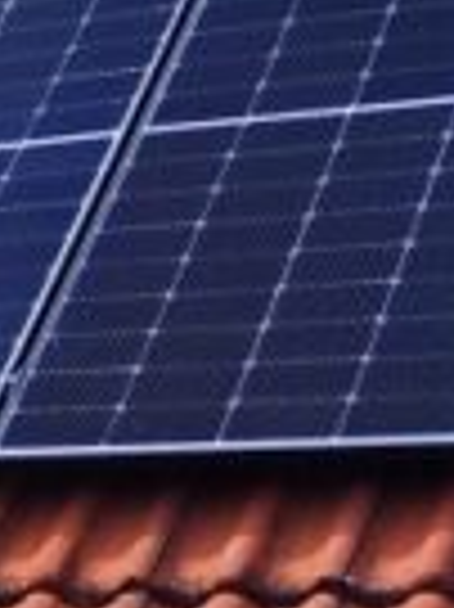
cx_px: -800
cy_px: 500
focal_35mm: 175
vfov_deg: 11.3
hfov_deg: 7.6
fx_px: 3065
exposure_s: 1/1553
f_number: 1.69
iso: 50
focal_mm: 7.01
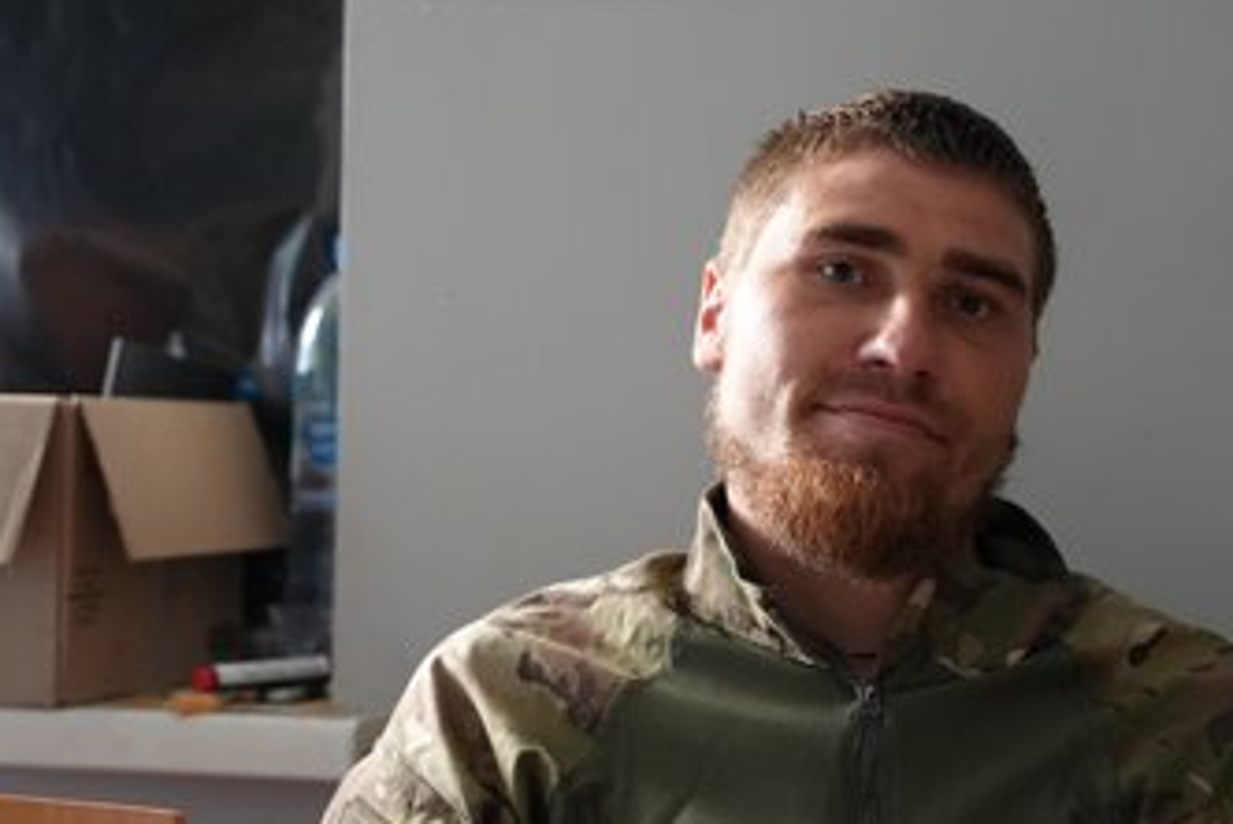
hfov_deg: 30.9
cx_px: 698
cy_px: 362
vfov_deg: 21.0
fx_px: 2228
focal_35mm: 65
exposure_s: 1/160
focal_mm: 54
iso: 8000
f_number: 4
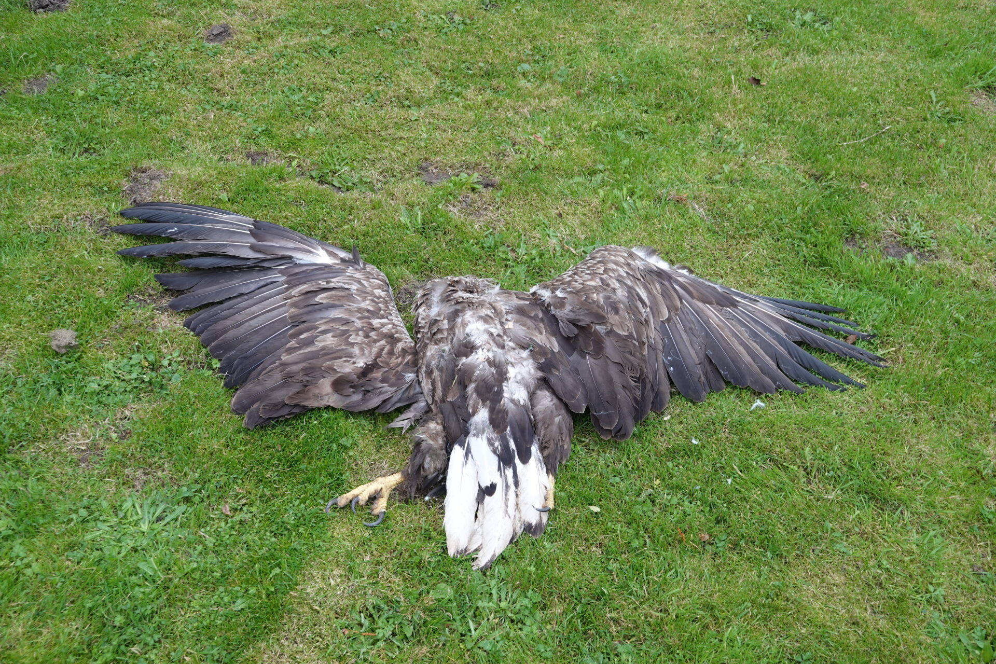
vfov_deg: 35.9
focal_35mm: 37
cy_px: 332
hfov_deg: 51.9
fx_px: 1024
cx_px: 498
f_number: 3.2
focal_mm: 13.7
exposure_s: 1/40
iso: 200
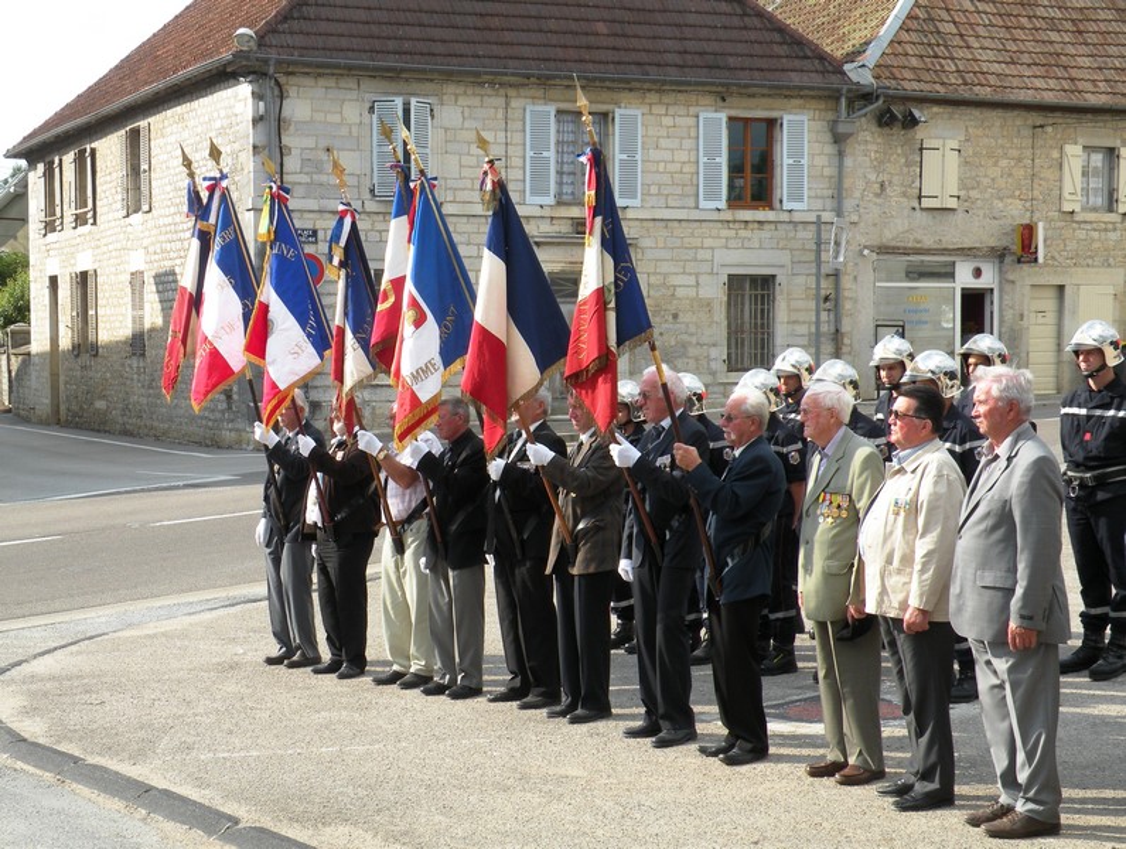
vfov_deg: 22.0
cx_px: 563
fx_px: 2183
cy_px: 424
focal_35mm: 67
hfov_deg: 28.9
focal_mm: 11.9
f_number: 5.6
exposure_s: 1/202
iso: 64
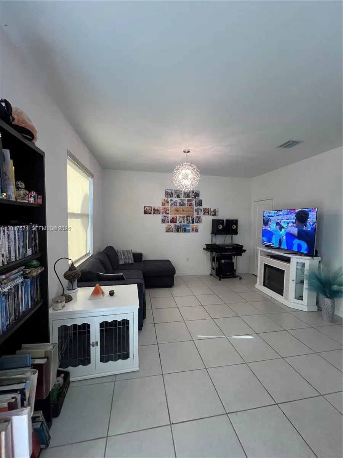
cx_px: 172
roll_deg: -0.2
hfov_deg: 89.9
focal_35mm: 13
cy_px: 229
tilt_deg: -2.1
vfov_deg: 106.2
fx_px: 172
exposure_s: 1/120
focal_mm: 1.57
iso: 160
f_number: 1.8
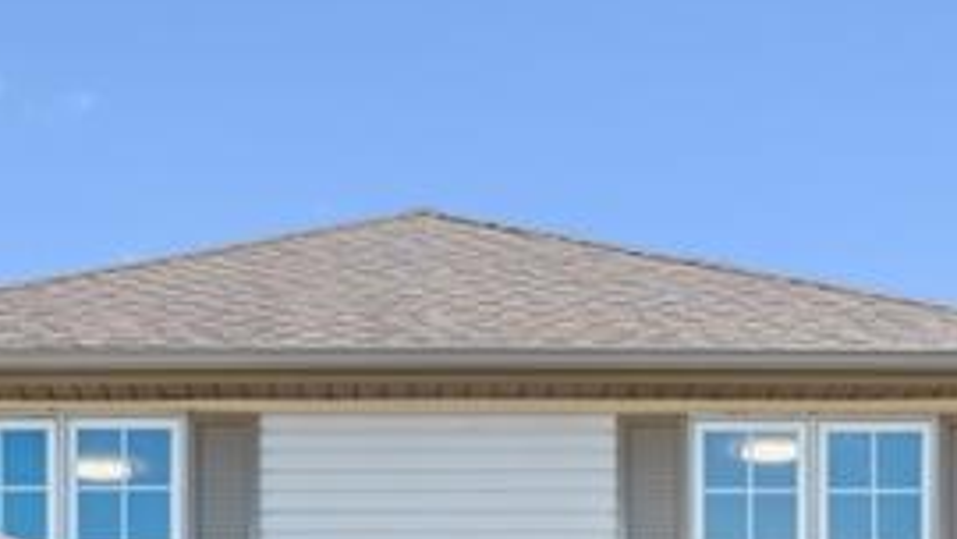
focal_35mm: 119
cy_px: 824
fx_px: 3020
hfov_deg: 18.0
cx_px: 393
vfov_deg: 9.9
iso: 200
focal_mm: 30
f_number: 8
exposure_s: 1/800
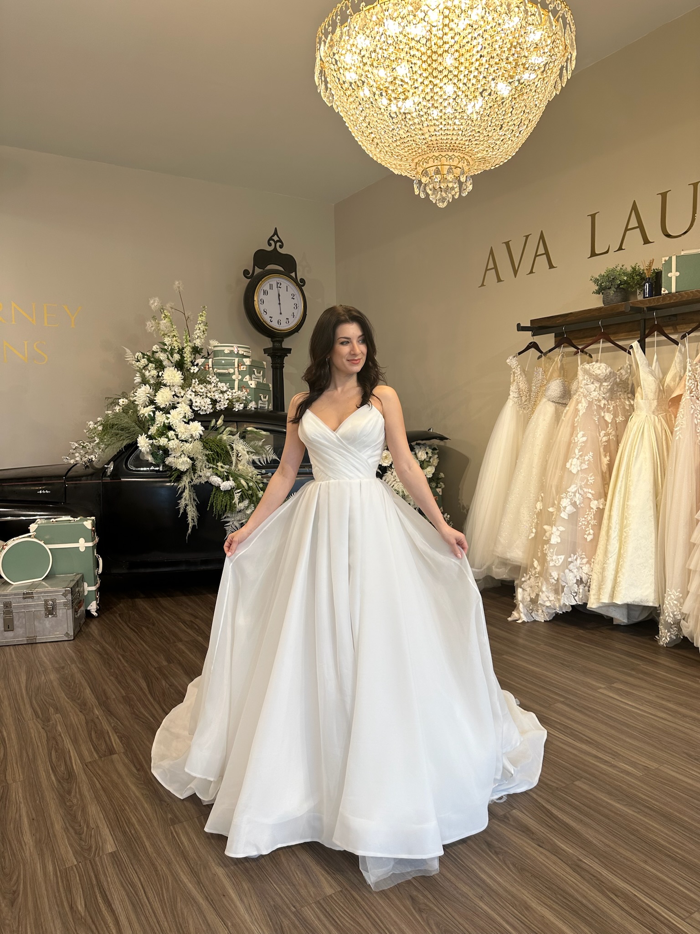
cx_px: 350
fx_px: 647
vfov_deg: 71.6
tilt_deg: -4.0
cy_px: 467
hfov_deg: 56.8
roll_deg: +0.4
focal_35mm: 24
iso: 80
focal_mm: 6.86
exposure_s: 1/127
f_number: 1.78
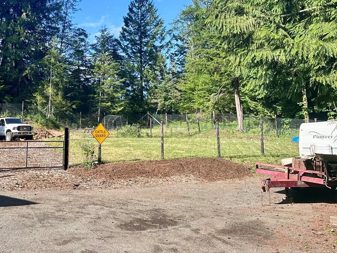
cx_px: 87
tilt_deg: +10.5
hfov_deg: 42.6
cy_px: 70
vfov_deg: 33.1
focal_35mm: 43
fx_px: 419
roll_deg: -0.6
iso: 80
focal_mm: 6.86
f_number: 1.78
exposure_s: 1/1916
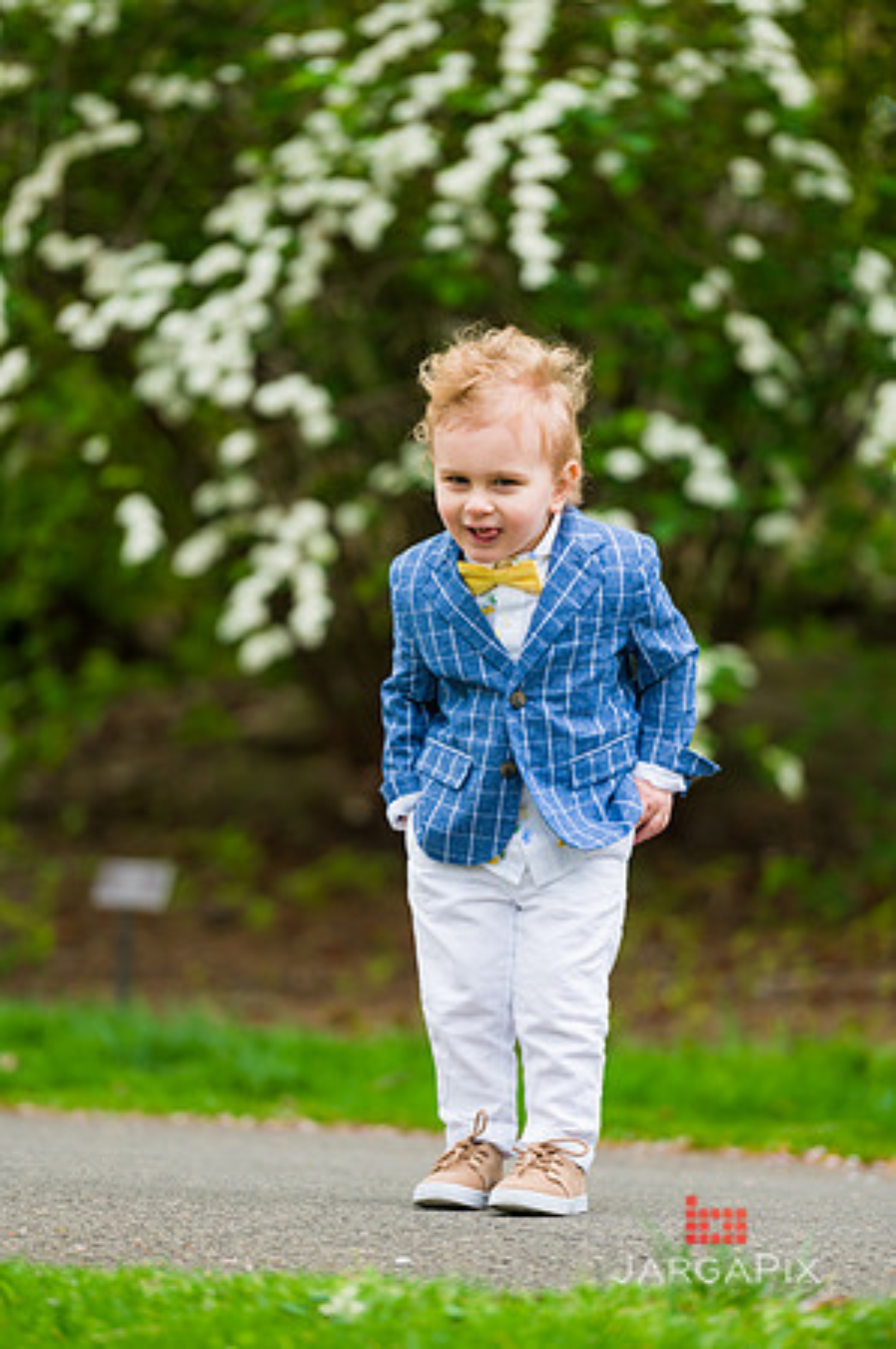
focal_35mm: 200
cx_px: 448
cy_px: 674
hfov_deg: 6.9
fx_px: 7483
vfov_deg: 10.3
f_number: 3.5
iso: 200
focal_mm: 200
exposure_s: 1/320
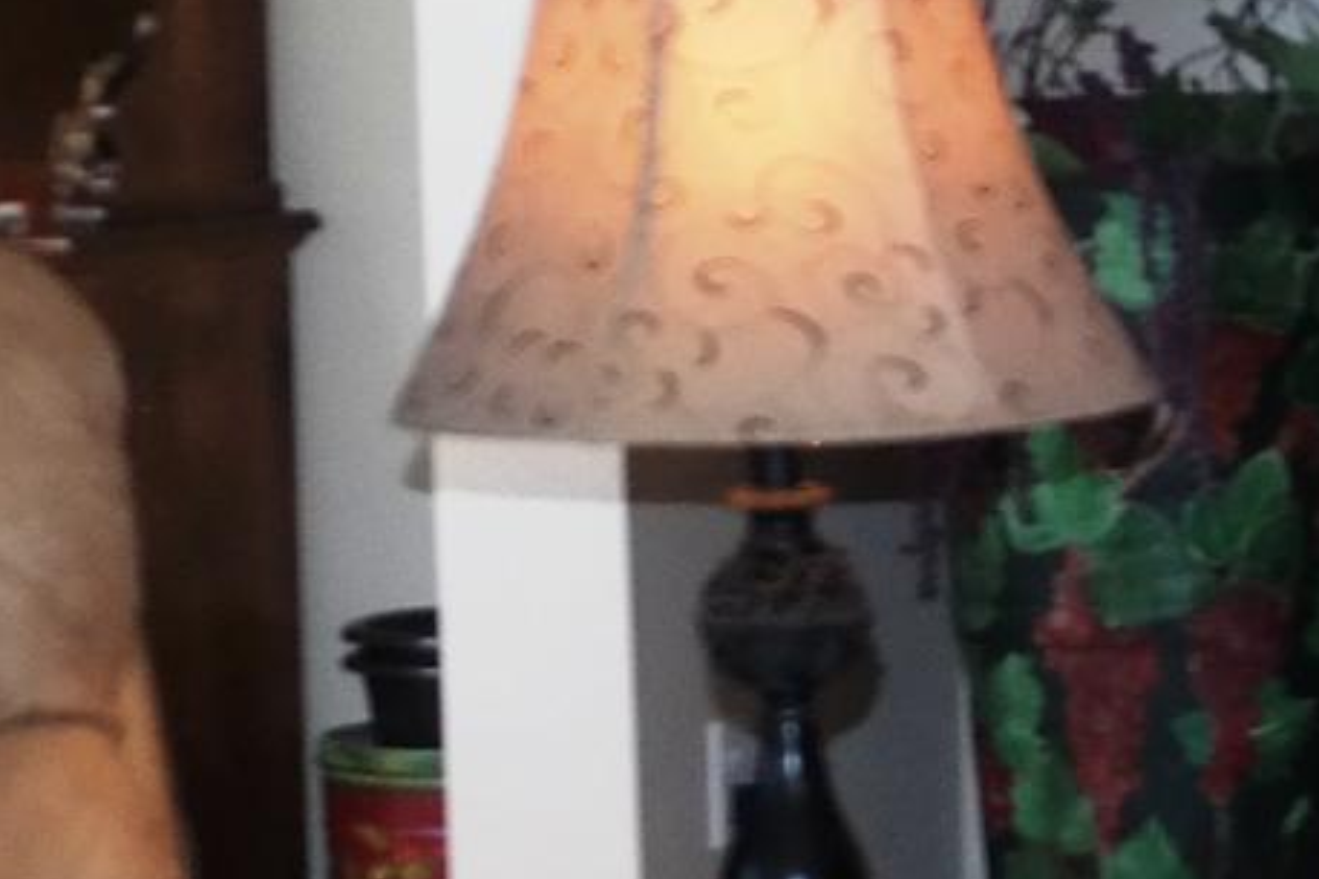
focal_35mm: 236
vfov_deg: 5.8
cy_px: 510
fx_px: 8643
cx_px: 3508
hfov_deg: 7.9
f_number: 3.5
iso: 400
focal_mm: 24
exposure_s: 1/180
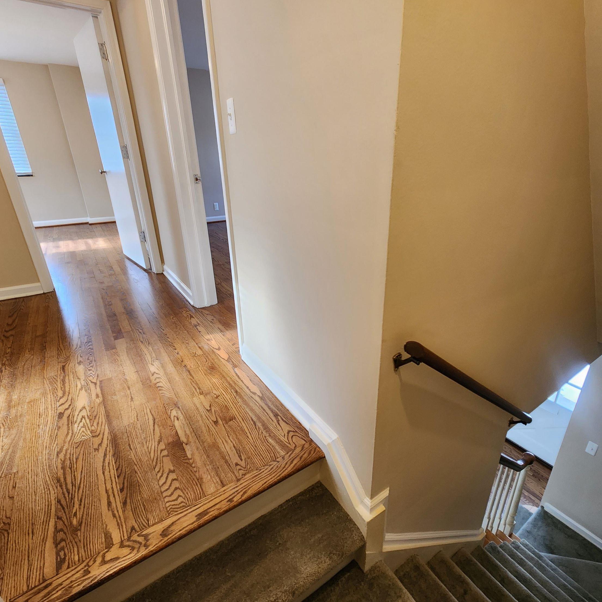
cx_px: 327
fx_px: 315
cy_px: 305
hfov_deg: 87.2
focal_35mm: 16
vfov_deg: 87.4
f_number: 2.2
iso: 320
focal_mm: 2.2
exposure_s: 1/60
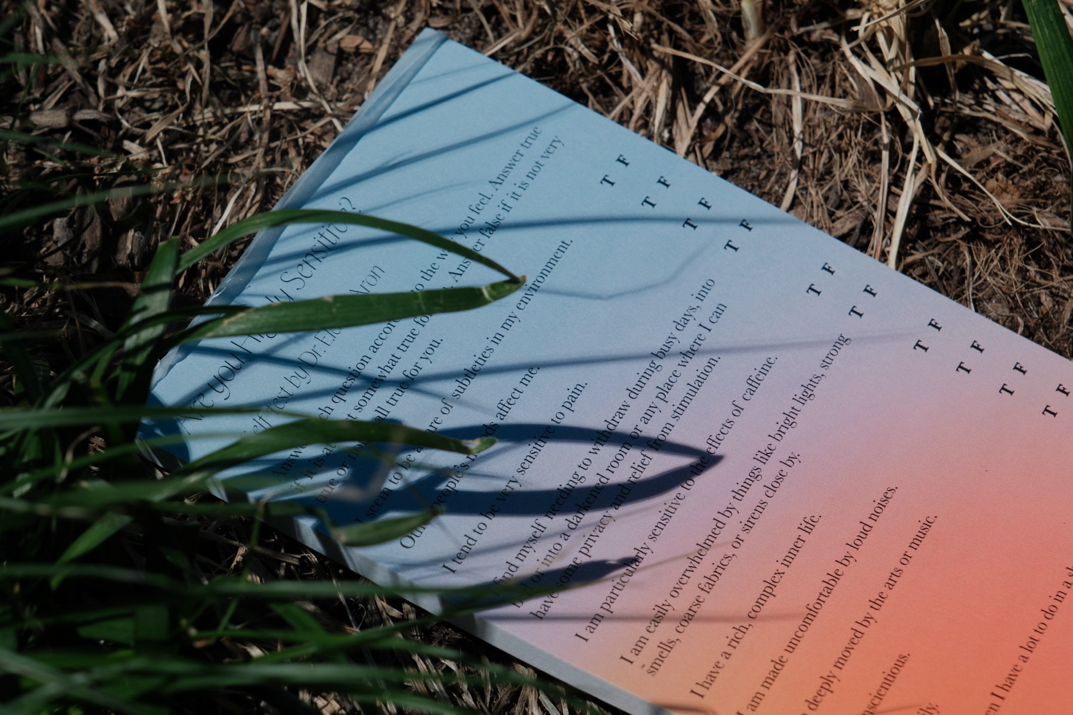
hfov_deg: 17.1
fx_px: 3576
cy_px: 358
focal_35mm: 120
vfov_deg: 11.4
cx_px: 536
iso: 320
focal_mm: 80
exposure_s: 1/500
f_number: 8
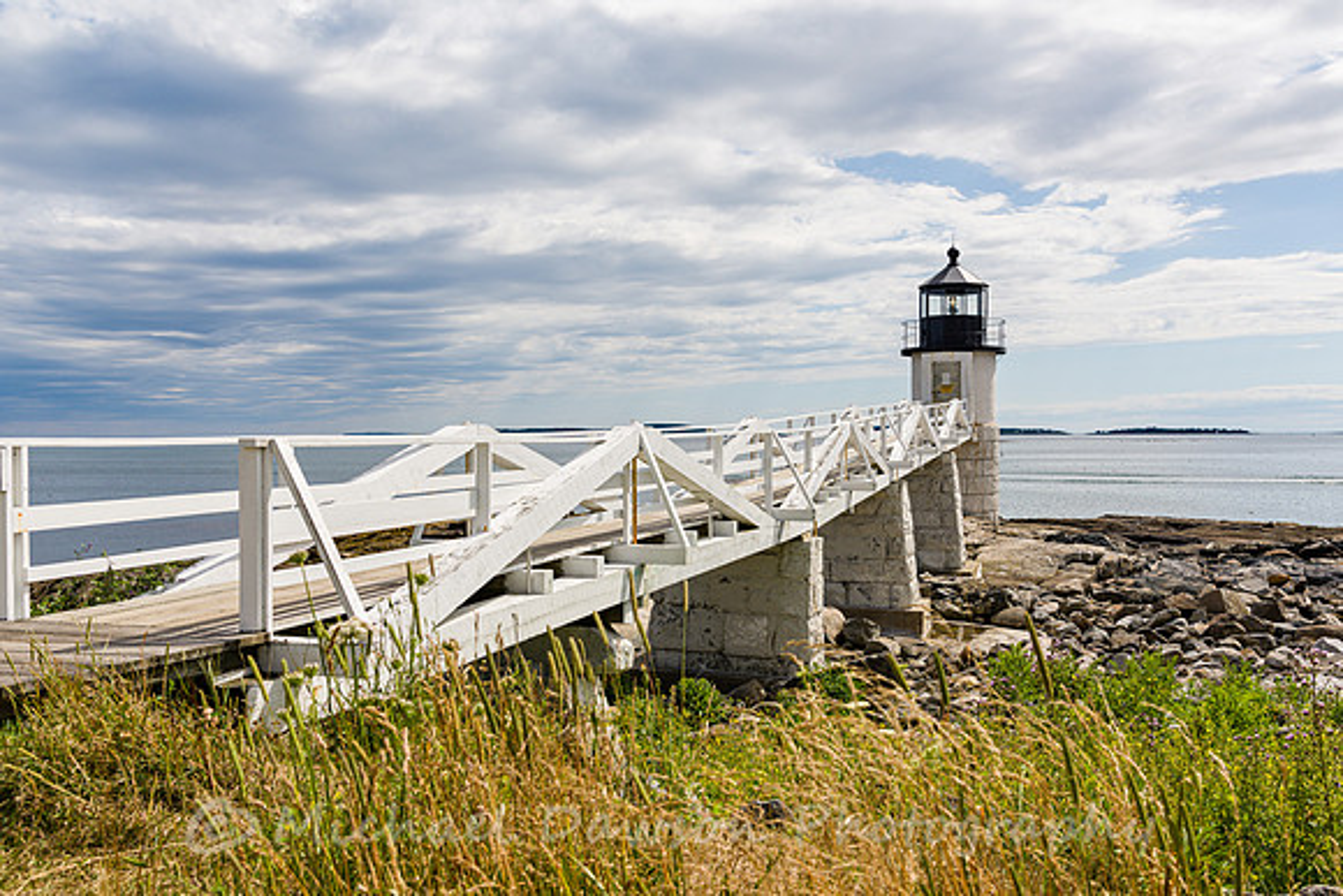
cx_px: 672
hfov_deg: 58.7
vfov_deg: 41.1
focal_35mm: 32
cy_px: 448
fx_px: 1194
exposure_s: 1/500
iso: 100
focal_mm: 32
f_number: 8
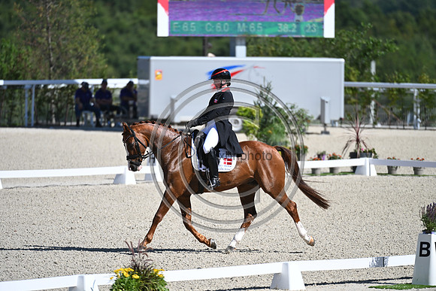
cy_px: 146
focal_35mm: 400
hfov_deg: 5.2
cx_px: 218
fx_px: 4845
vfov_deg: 3.4
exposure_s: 1/1600
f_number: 4.5
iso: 250
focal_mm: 400
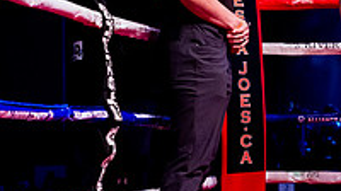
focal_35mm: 152
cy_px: 11
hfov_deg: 13.7
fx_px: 1373
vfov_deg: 7.9
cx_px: 413
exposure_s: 1/640
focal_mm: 50
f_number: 3.2
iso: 4000
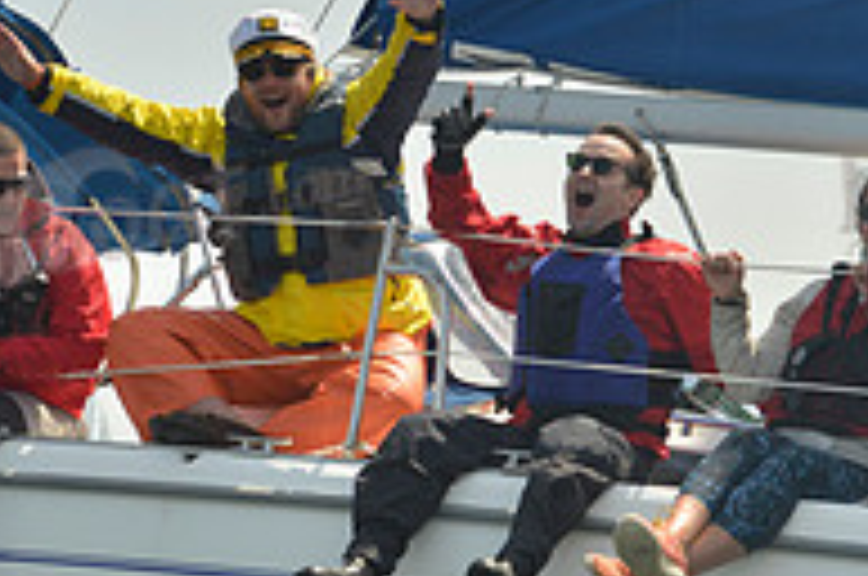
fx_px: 5657
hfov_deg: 8.8
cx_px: 603
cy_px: 412
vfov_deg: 5.8
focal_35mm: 235
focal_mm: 78
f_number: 6.3
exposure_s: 1/1250
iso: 200
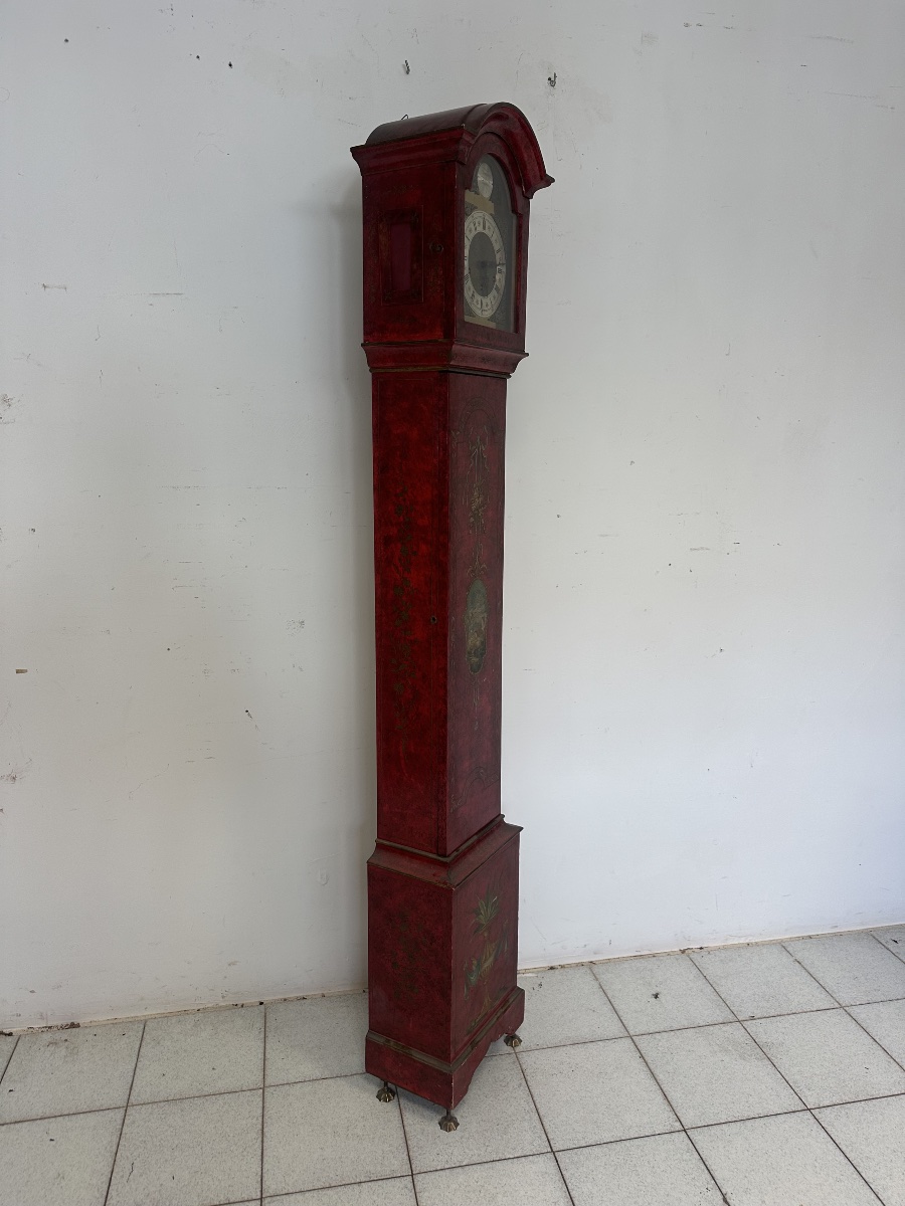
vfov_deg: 71.6
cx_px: 452
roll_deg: -1.4
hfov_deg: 56.8
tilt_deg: -11.3
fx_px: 837
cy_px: 603
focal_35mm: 24
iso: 100
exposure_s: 1/100
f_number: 1.78
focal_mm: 6.86
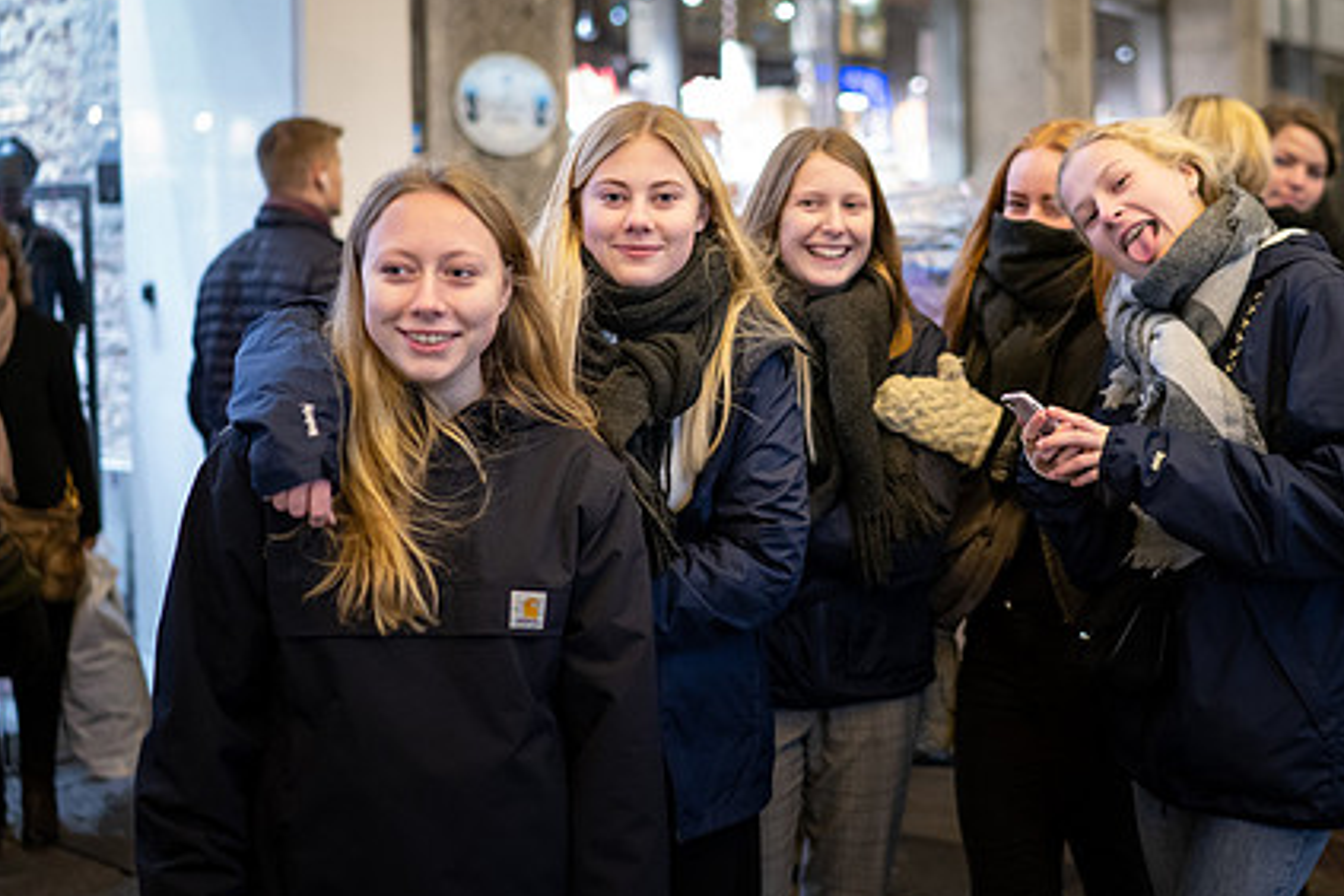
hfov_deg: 41.0
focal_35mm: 48
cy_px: 310
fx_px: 1792
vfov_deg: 27.9
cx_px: 766
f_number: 1.6
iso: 3200
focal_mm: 35
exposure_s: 1/160
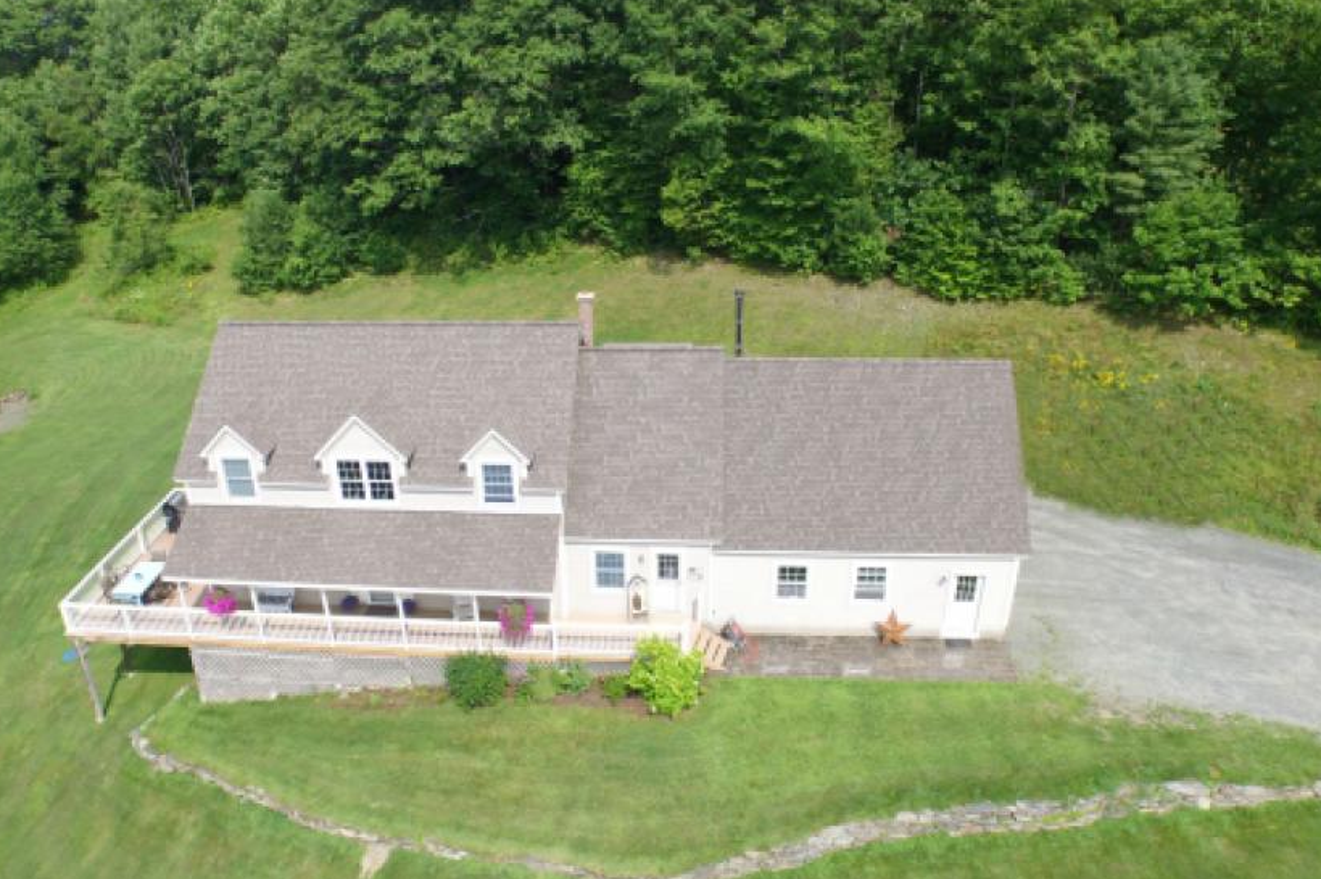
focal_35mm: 26
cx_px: 604
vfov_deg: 49.5
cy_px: 400
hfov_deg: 69.3
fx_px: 954
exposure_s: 1/501
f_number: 2.8
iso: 100
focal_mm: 3.61
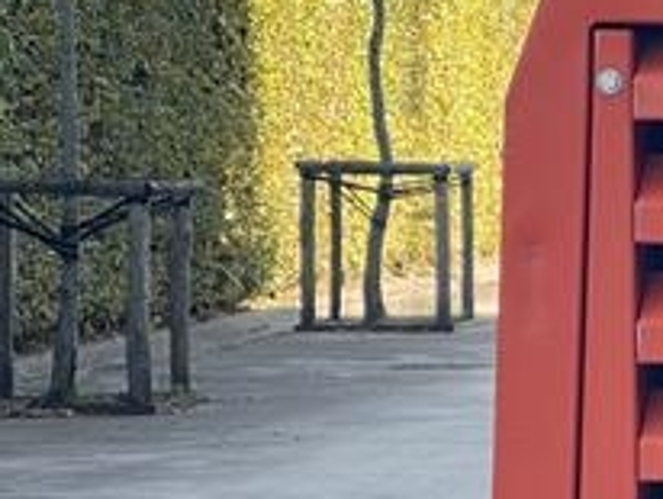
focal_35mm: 248
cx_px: 1278
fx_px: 4755
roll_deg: -1.1
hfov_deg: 7.7
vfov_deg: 6.0
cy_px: 615
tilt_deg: -7.6
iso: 25
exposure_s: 1/99
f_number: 2.2
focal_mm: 7.5
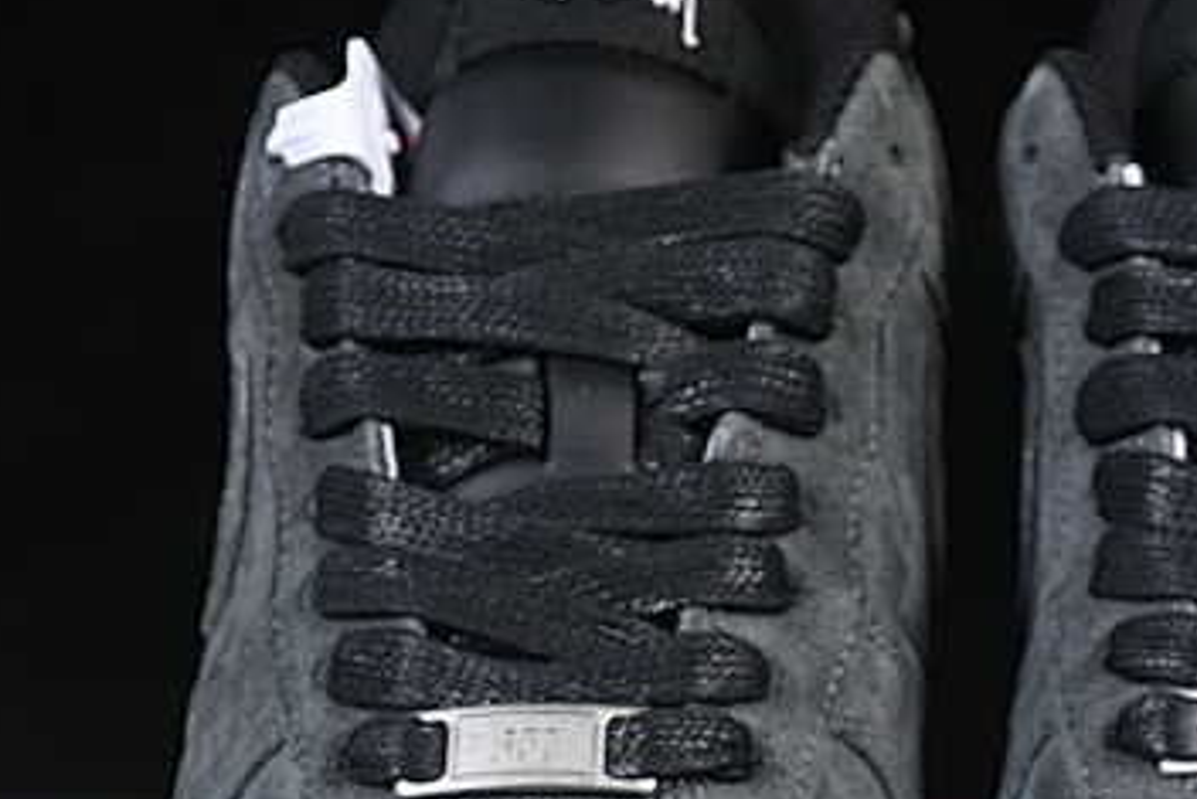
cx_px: 966
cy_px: 870
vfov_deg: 6.0
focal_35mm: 230
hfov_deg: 8.9
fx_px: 7650
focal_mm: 50
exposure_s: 1/60
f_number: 6.3
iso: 160
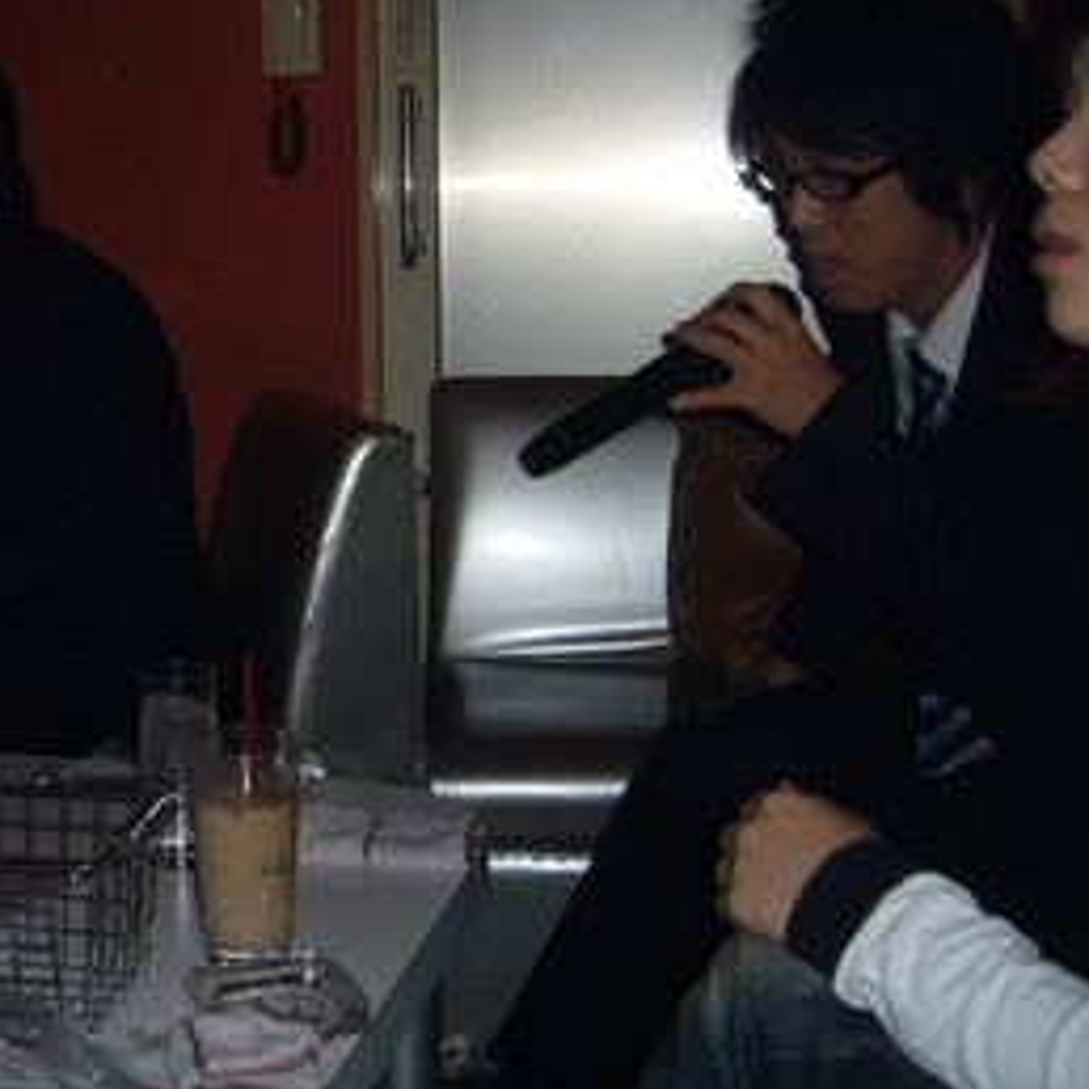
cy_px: 397
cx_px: 266
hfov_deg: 31.1
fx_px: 1922
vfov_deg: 31.5
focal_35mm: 54
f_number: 2.8
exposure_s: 1/60
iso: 100
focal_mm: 5.8
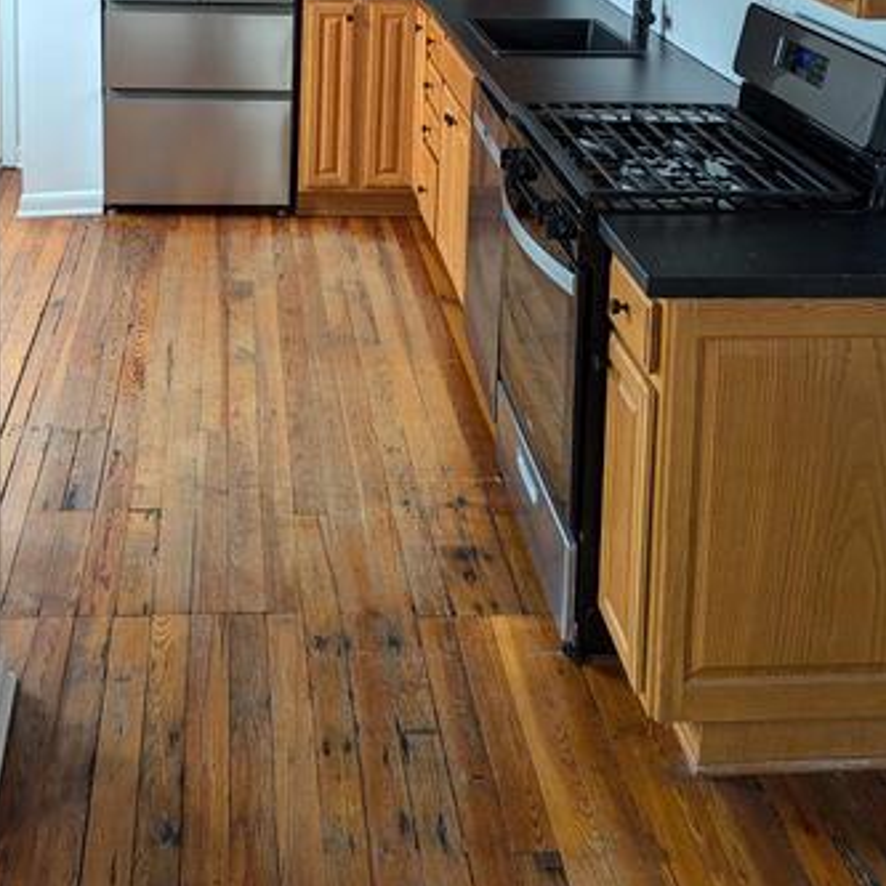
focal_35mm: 49
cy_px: -3
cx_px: 365
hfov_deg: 34.6
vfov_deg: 32.0
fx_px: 1419
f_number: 1.85
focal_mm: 6.81
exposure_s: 1/23.8
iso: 70
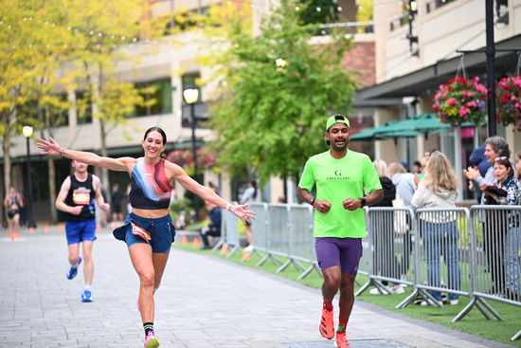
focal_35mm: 120
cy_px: 174
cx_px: 260
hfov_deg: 17.1
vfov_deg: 11.4
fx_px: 1737
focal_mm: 120
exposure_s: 1/1250
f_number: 2.8
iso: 1250
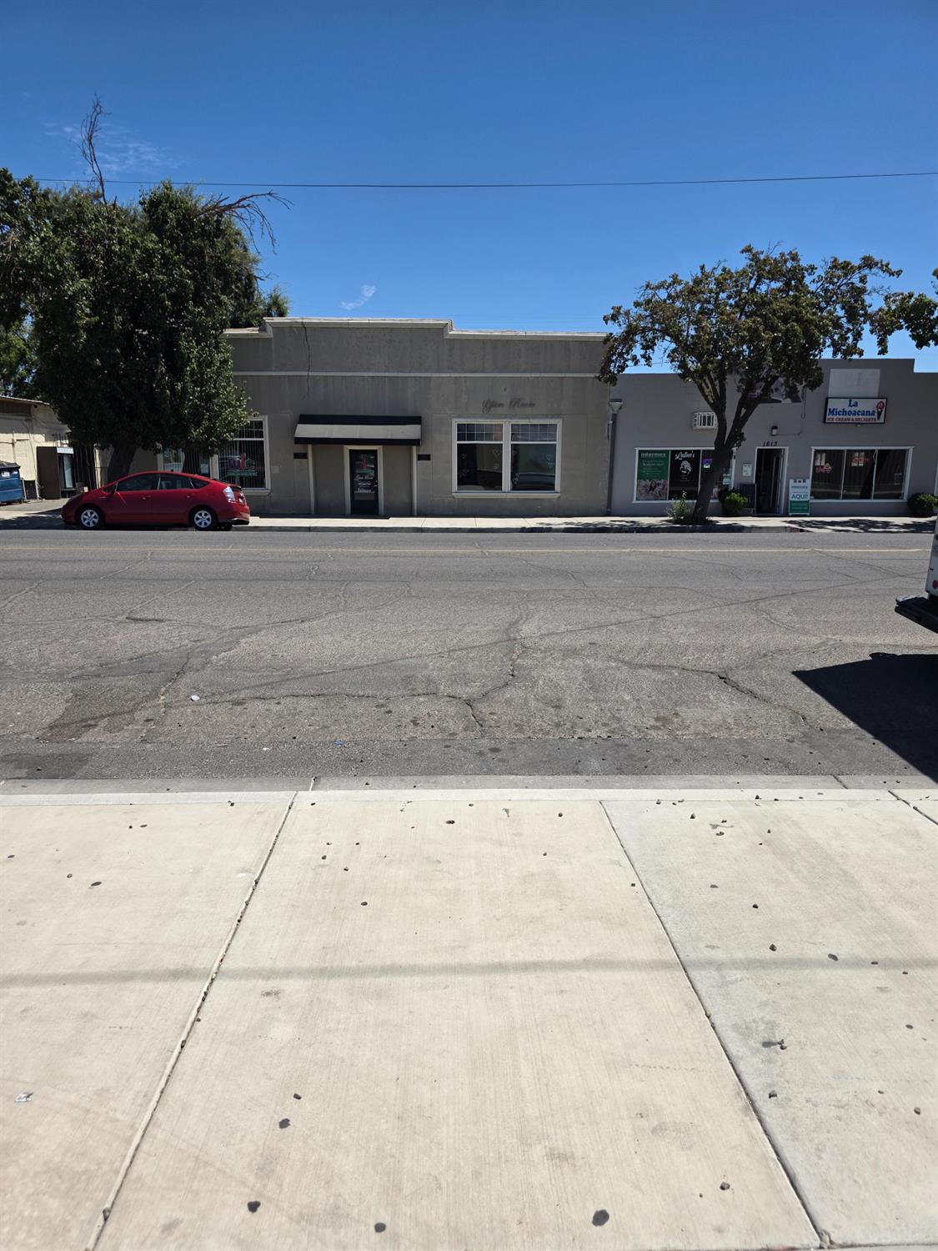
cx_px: 469
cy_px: 626
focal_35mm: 23
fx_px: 831
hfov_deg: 58.9
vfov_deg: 73.9
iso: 64
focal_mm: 6.3
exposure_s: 1/7944
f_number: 1.7
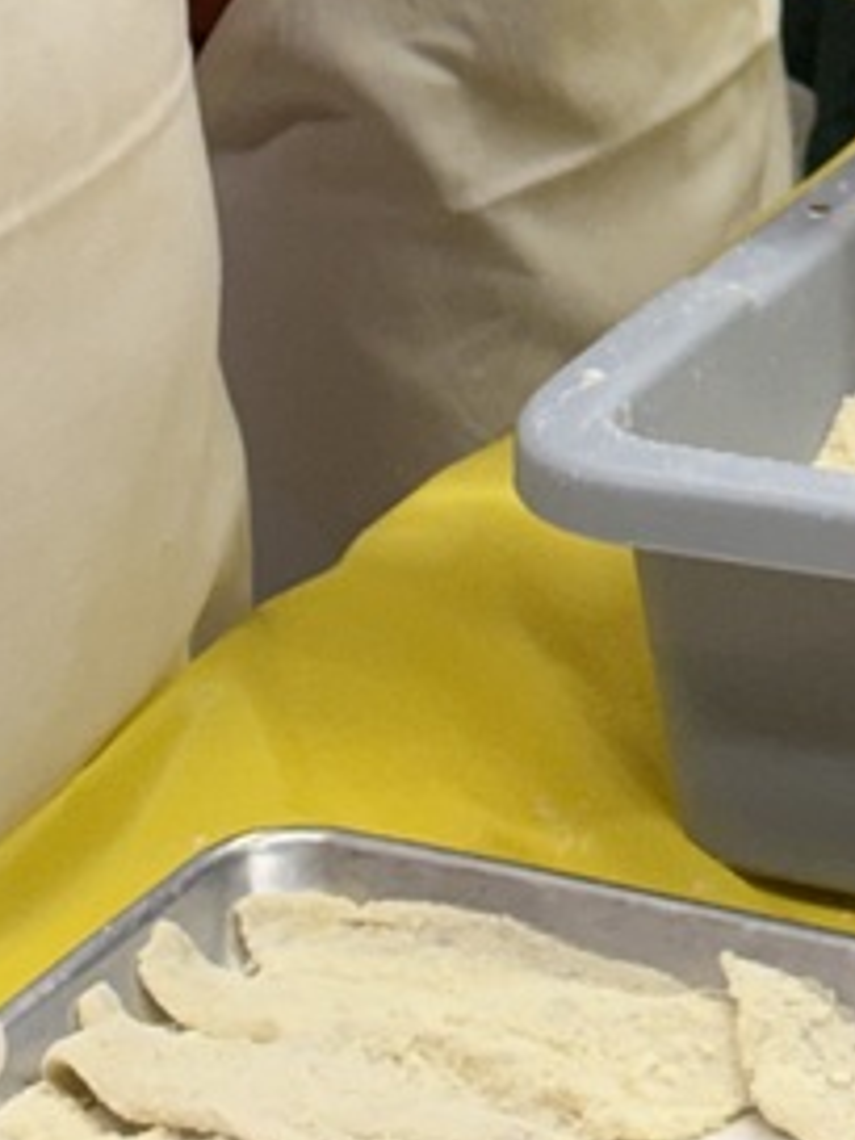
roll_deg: +3.4
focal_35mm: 181
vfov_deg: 10.3
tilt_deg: -11.1
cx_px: 855
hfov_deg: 8.2
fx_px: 5961
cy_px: -851
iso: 125
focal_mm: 6.76
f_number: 1.78
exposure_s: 1/60
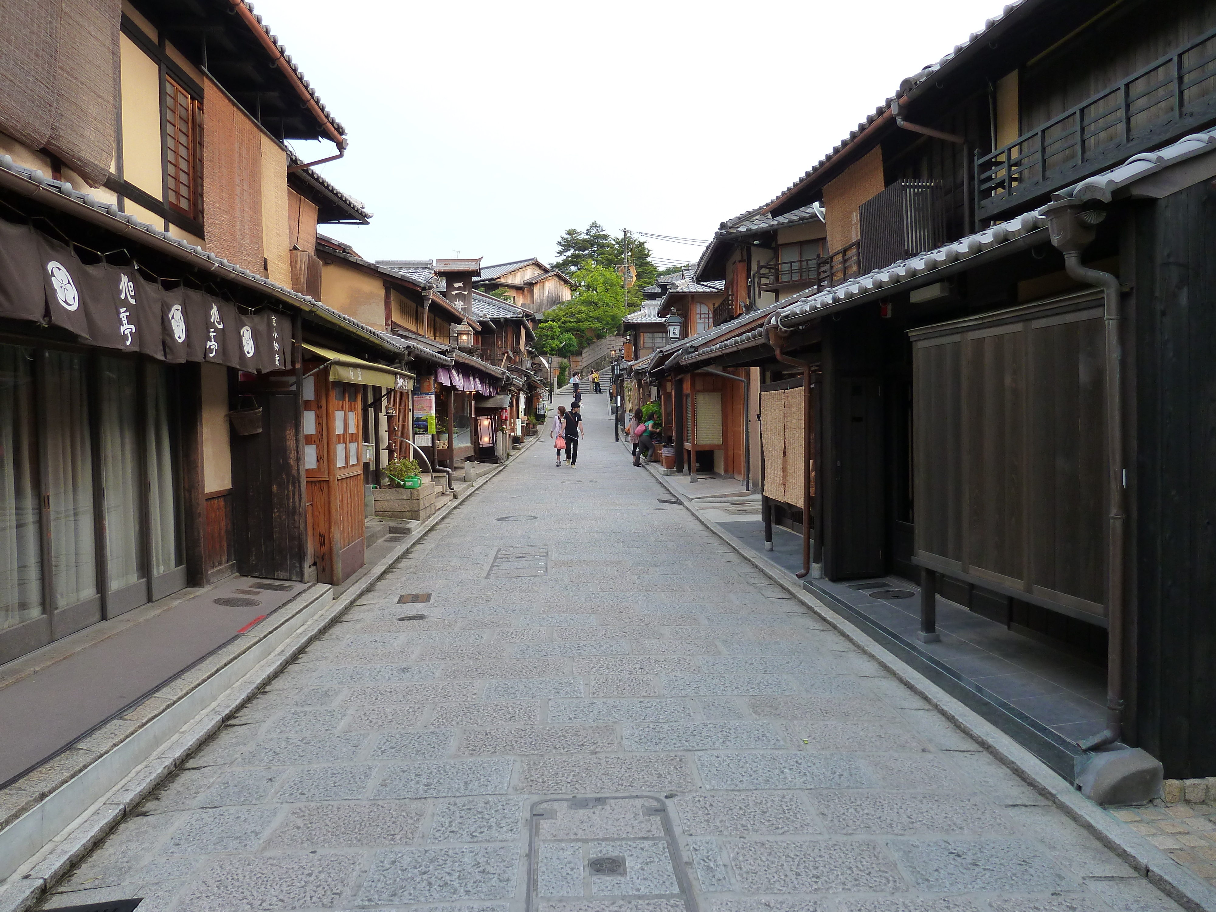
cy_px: 456
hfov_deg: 69.4
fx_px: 878
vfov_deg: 54.9
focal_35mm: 25
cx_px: 608
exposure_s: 1/50
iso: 125
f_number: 3.3
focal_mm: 4.1
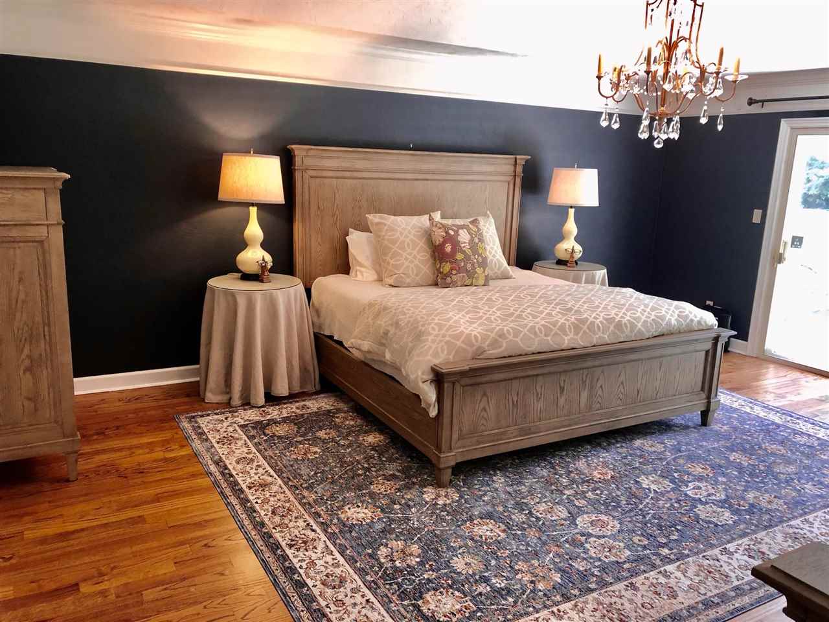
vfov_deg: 49.7
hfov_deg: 63.4
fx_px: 671
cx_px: 414
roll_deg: -2.8
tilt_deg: -11.7
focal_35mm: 28
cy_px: 311
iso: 40
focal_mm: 4
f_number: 1.8
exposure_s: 1/15
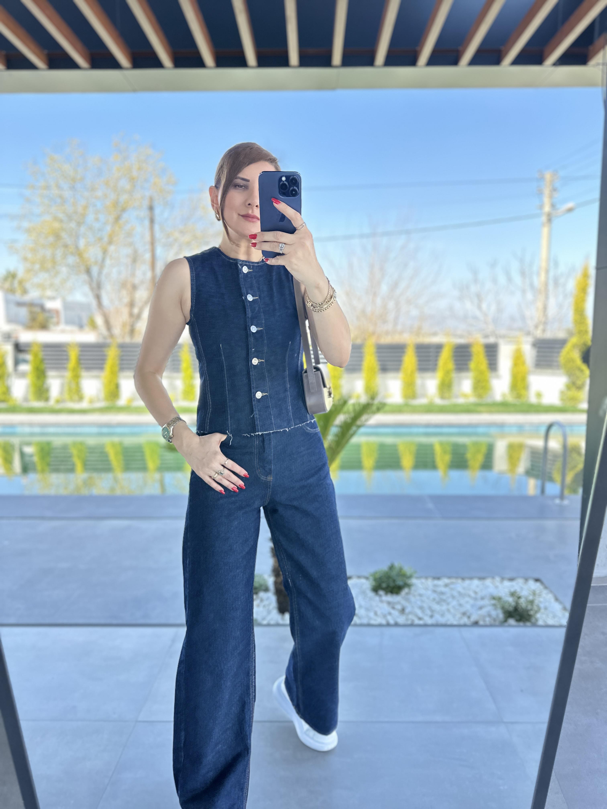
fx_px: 561
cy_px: 404
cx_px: 304
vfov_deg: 71.6
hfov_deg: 56.8
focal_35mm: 24
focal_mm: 6.86
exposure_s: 1/541
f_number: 1.78
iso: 80
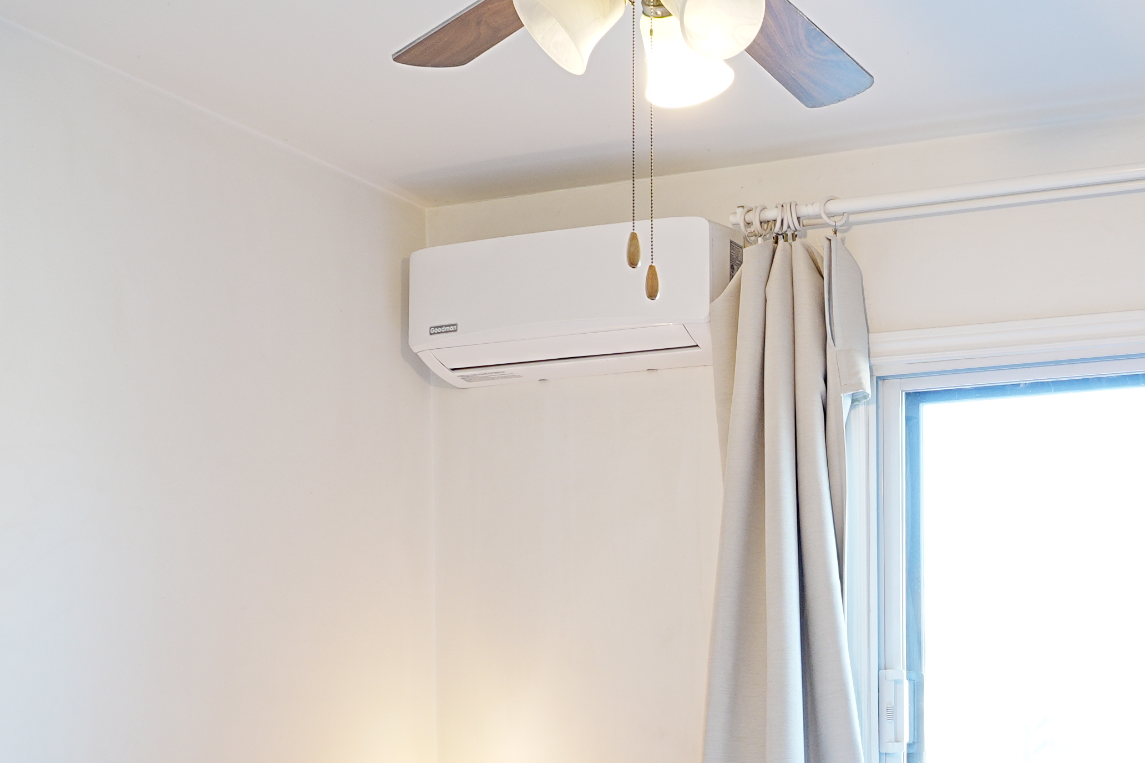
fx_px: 1574
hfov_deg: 36.5
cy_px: 840
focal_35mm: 50
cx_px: 1111
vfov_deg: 25.3
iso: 100
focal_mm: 11
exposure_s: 1/3
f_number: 8
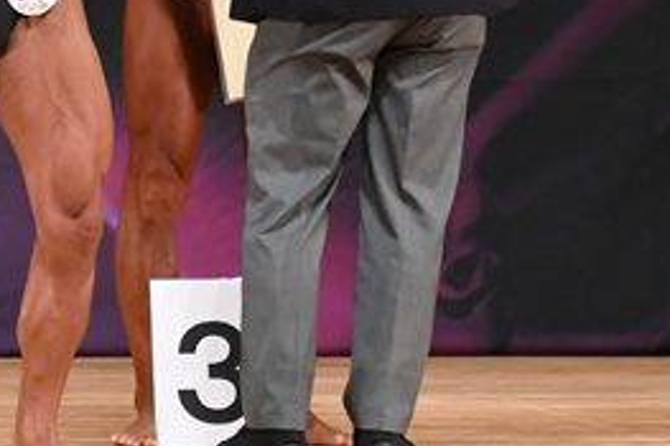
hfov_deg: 2.7
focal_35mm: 752
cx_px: -269
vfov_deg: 1.8
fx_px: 13986
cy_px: -51
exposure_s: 1/400
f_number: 5.6
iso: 4500
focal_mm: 170
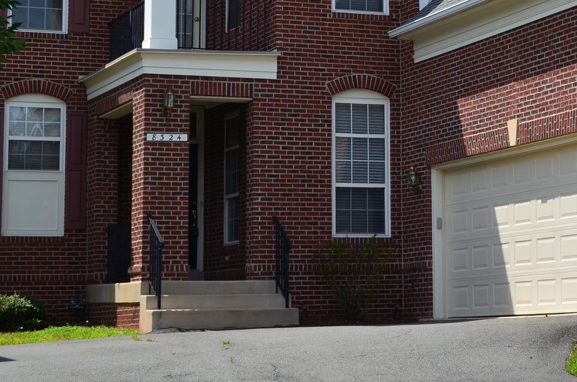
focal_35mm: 107
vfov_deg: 12.6
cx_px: 527
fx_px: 1711
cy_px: 12
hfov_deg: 18.8
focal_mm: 32
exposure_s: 1/400
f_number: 11
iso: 200
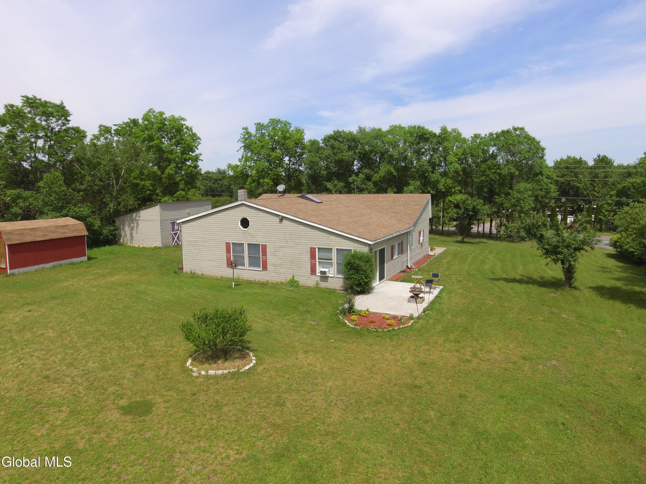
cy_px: 242
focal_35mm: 20
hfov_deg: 81.7
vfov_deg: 66.0
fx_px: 373
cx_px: 323
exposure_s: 1/1200
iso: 100
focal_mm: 3.61
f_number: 2.8
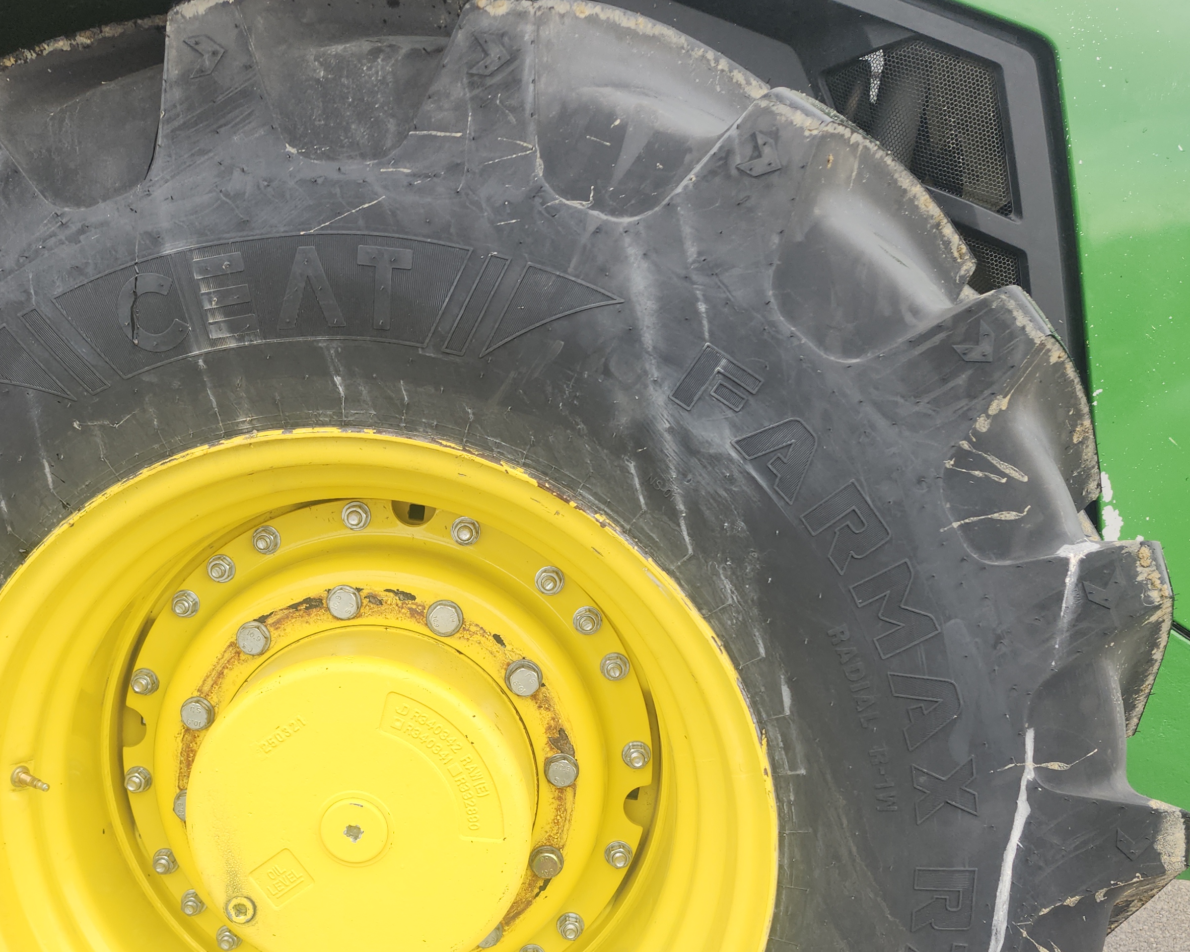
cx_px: 387
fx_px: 1339
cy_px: 736
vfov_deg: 38.0
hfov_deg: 47.1
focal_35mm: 38
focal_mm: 5.54
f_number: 1.8
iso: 25
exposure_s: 1/246
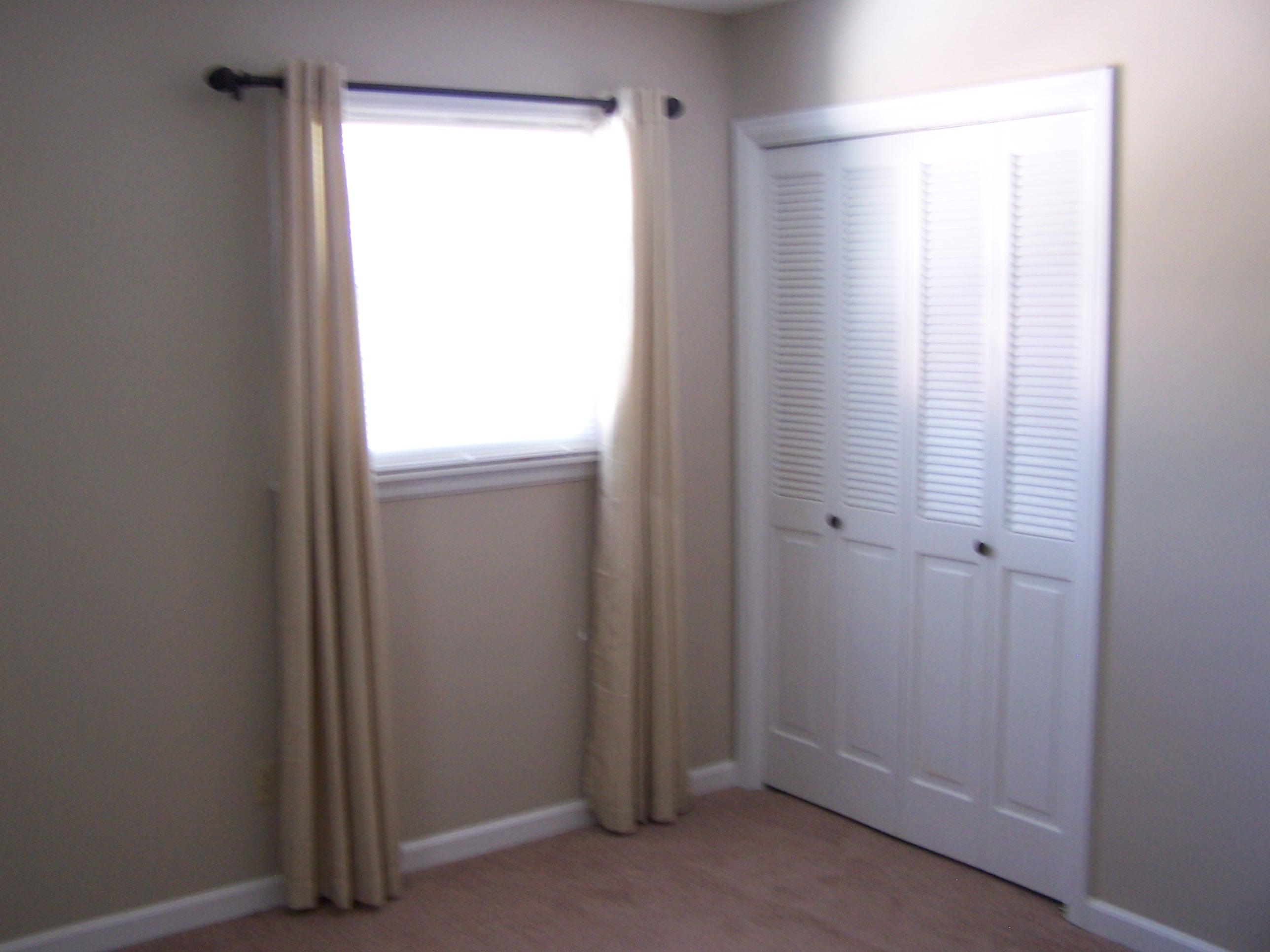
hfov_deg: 49.0
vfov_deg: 37.7
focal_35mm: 38
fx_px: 1394
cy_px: 476
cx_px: 635
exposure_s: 1/15
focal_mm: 6.3
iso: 140
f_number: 2.8
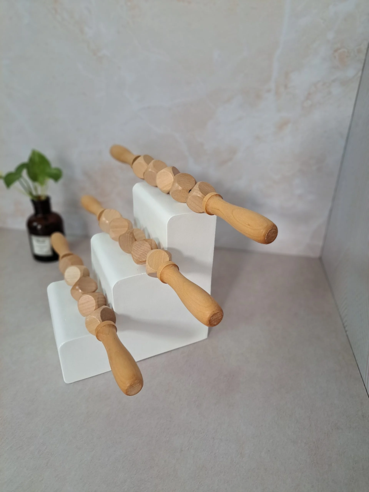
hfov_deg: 56.8
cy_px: 246
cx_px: 184
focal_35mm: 24
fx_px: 341
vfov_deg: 71.6
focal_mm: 5.23
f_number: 1.8
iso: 200
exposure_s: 1/50
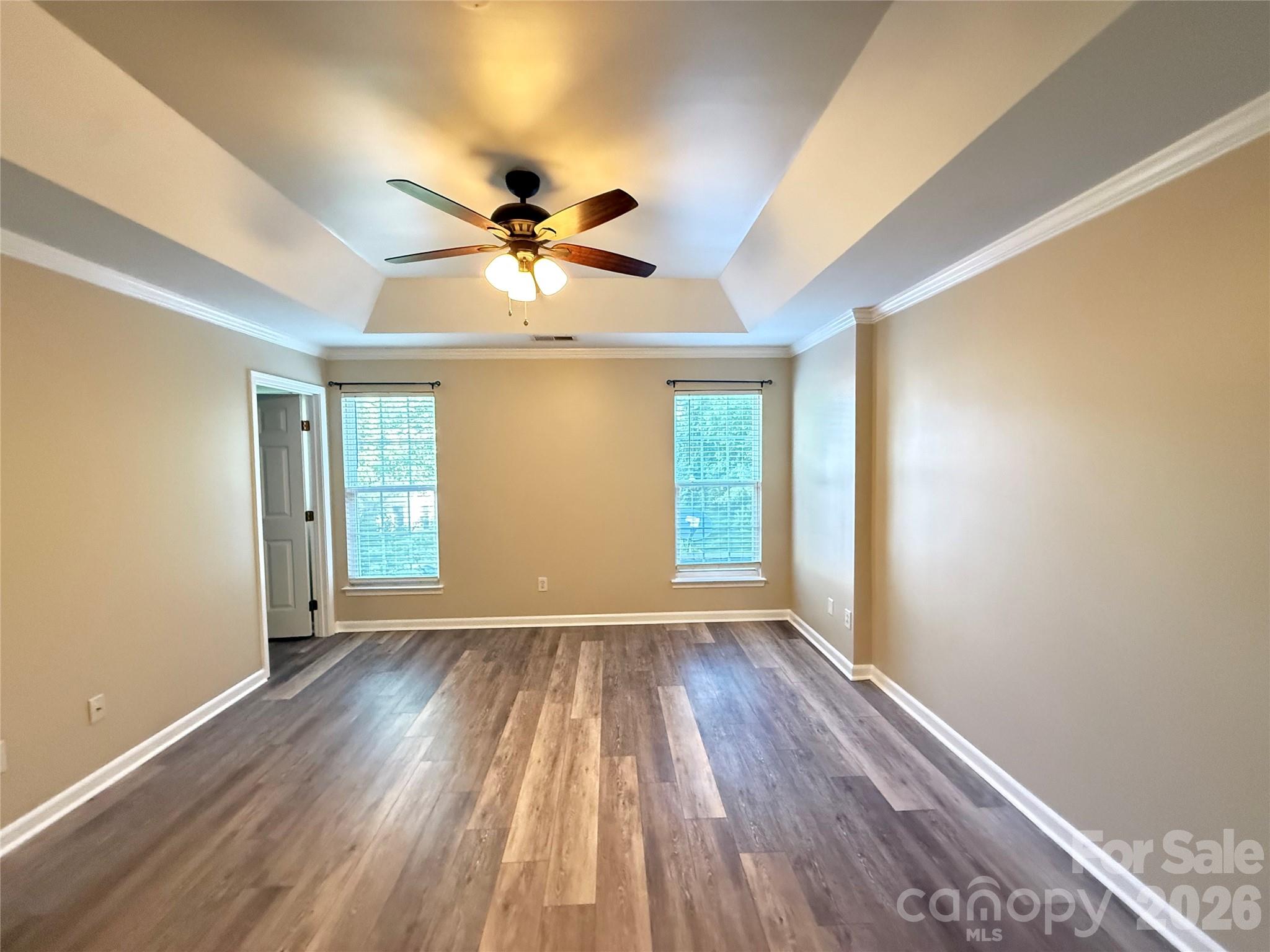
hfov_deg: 102.1
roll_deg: +1.2
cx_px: 635
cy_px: 476
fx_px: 514
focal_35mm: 14
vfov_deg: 85.7
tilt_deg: +0.2
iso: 1000
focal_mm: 2.22
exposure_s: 1/60
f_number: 2.2
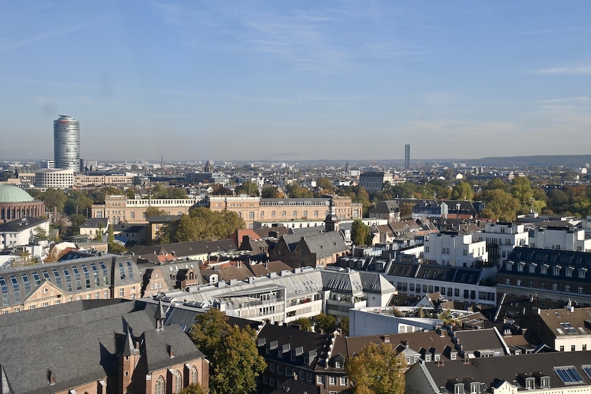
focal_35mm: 46
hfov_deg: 42.7
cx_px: 296
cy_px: 197
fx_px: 755
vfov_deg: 29.3
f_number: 13
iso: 110
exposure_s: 1/100
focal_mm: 46
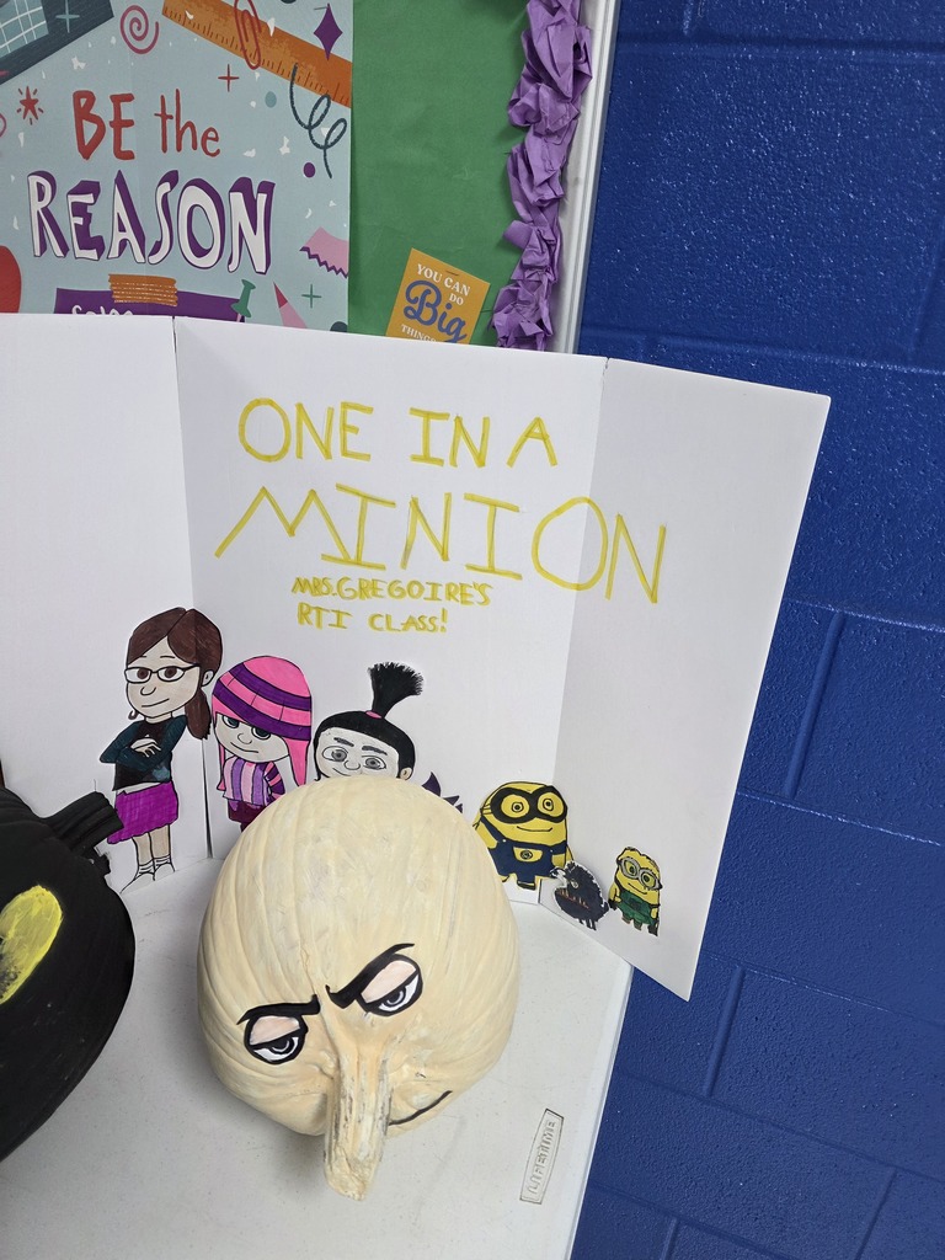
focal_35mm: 23
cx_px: 472
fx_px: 837
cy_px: 630
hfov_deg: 58.9
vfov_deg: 73.9
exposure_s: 1/120
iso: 250
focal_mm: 6.3
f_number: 1.7
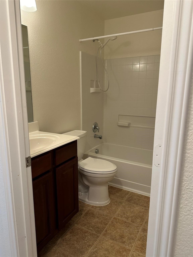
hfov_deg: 56.8
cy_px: 128
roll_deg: +0.3
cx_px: 96
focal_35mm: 24
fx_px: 178
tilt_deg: -8.7
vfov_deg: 71.6
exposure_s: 1/60
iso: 250
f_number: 1.78
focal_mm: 6.86
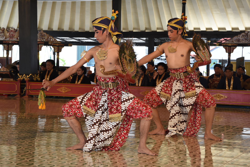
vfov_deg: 14.7
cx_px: 125
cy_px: 84
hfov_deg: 21.9
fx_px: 646
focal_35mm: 93
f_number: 8
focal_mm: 62
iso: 800
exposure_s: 1/80
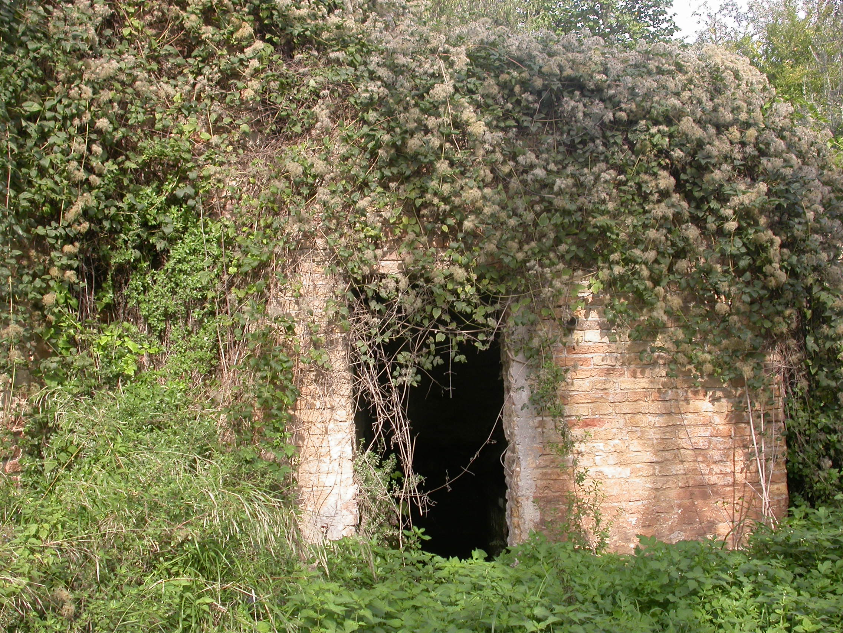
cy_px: 316
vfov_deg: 32.2
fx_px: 1096
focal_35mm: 45
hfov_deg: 42.1
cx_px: 422
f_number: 5
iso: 100
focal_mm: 9.3
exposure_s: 1/143
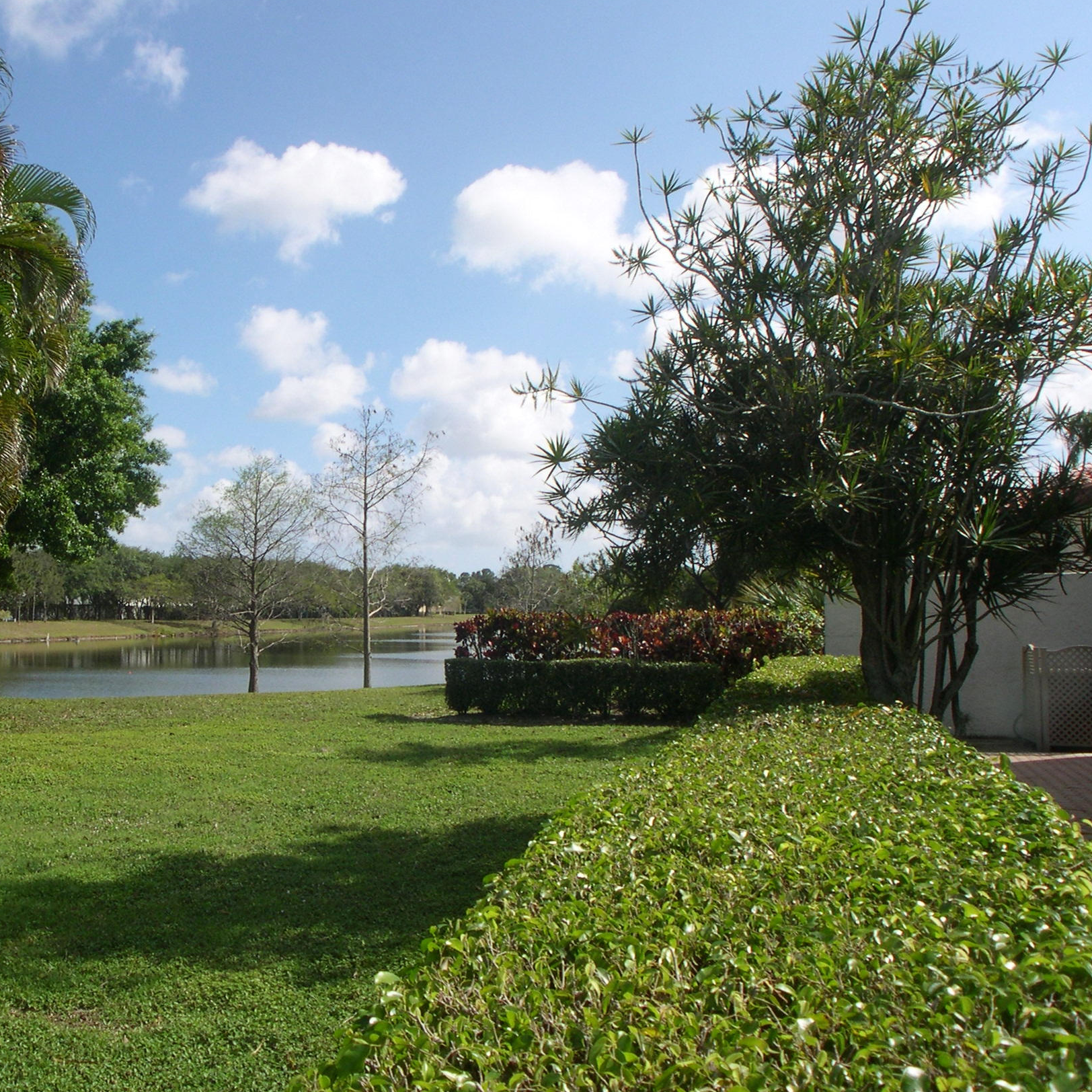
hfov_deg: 35.6
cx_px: 329
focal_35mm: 47
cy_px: 547
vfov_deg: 36.1
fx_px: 1677
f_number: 7.6
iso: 100
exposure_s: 1/237
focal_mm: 8
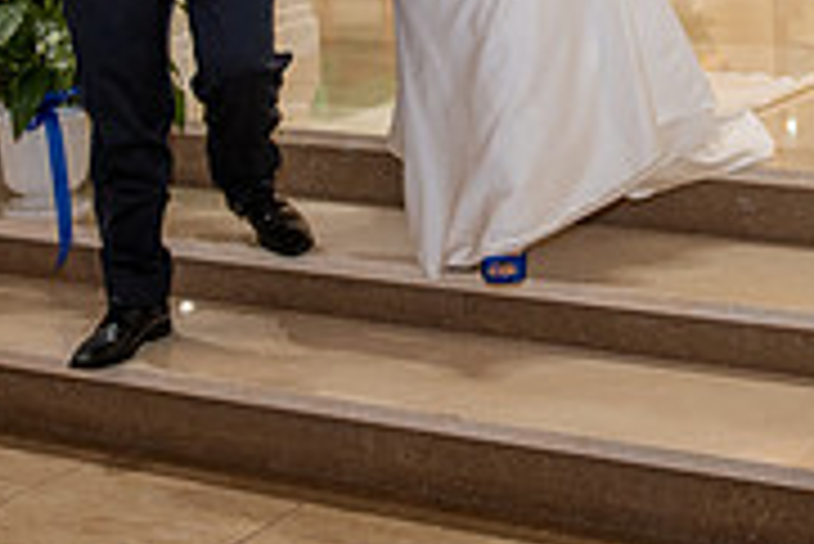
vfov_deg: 13.9
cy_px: -245
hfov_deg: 21.7
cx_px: 630
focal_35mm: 93
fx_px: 2104
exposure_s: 1/160
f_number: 2.8
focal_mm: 29
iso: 1000
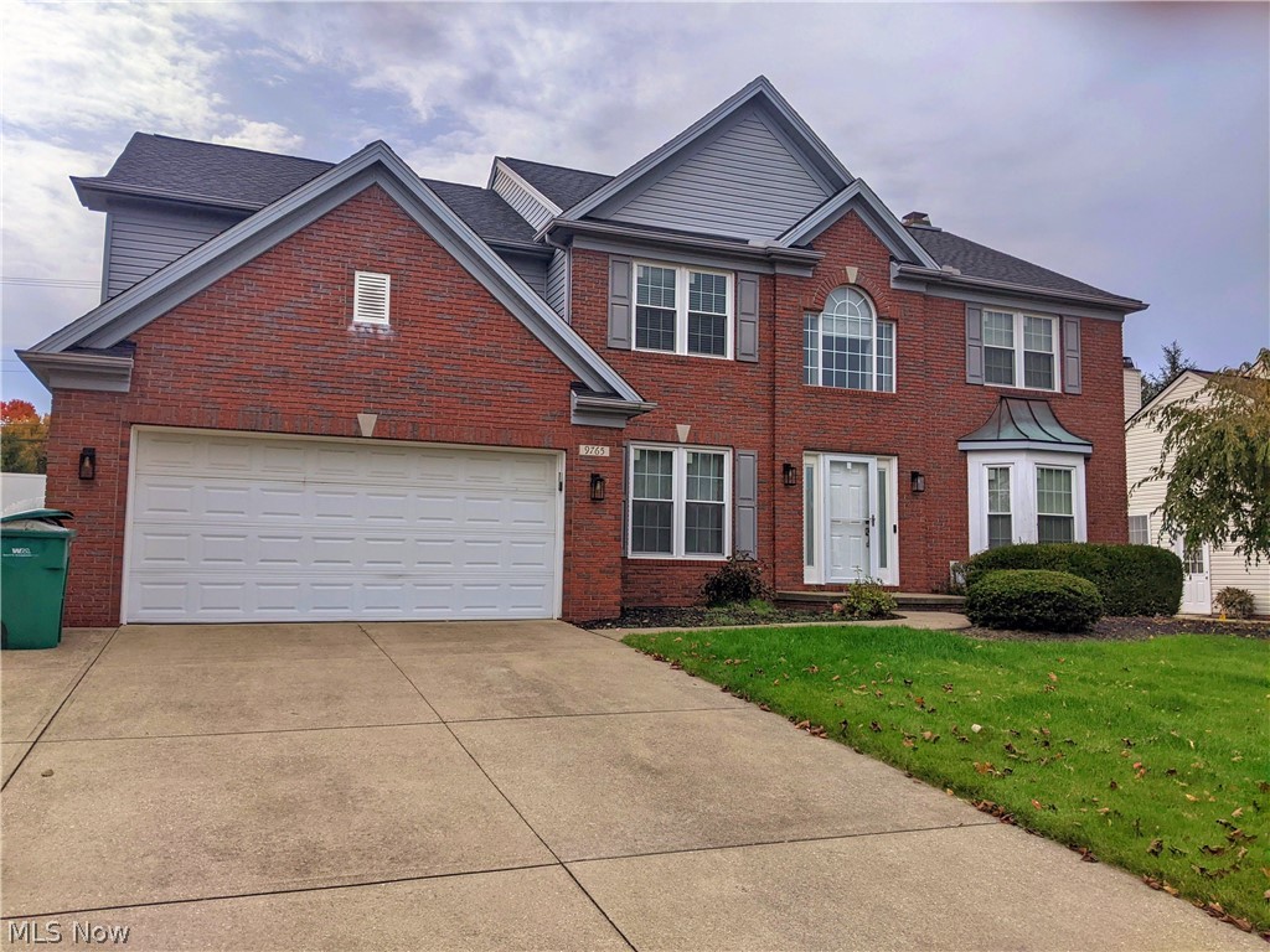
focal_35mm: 27
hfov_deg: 65.3
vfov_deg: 51.4
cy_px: 476
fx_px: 991
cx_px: 635
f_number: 1.8
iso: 63
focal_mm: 4.44
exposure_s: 1/10000
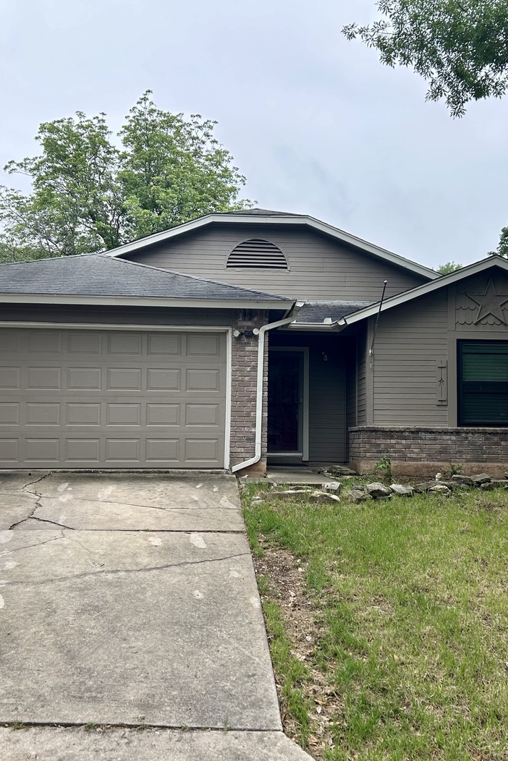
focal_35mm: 37
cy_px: 388
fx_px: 783
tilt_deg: +3.5
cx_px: 274
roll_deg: +0.5
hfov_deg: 35.9
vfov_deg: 51.9
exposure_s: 1/471
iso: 50
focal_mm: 5.7
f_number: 1.5
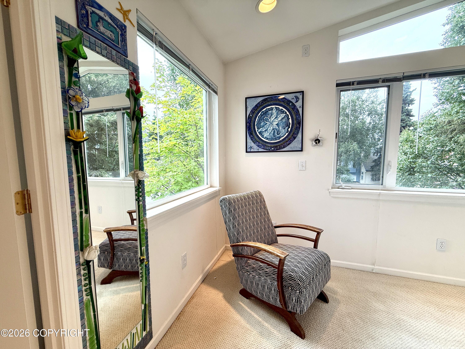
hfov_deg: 102.1
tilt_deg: -4.9
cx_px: 232
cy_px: 174
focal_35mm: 14
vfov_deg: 85.7
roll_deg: +0.0
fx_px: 188
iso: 64
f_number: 2.2
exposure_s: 1/120
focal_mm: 2.22
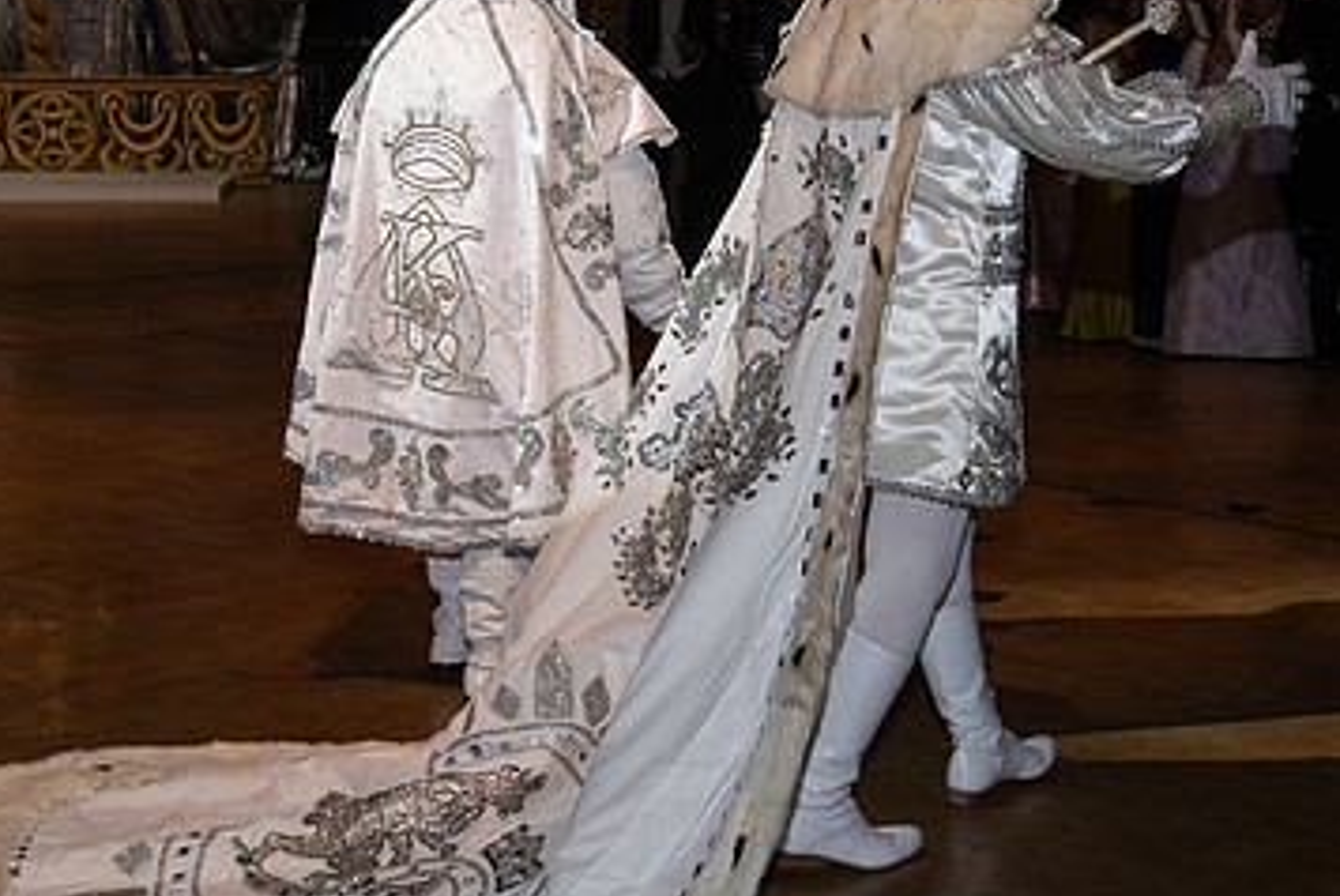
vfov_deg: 19.4
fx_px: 2608
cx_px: 768
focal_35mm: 70
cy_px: 311
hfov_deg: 28.8
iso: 320
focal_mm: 43
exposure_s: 1/200
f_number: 5.6
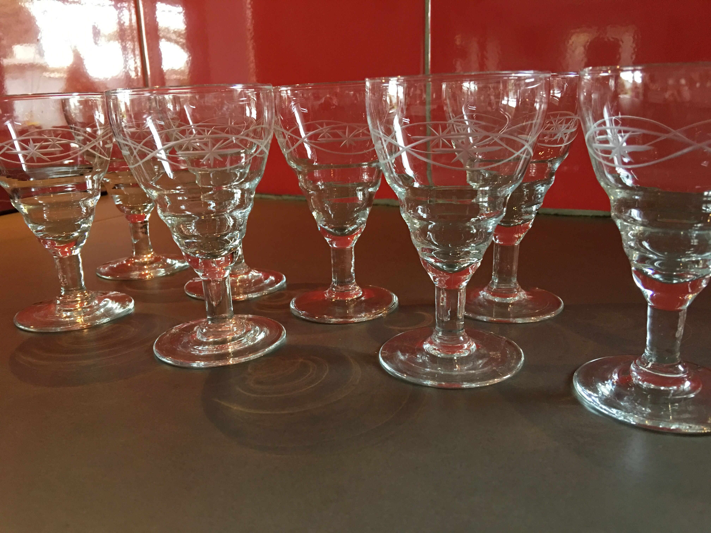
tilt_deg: -15.7
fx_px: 596
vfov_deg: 48.2
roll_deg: +1.7
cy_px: 266
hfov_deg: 61.7
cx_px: 356
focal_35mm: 29
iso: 125
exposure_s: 1/17
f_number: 2.2
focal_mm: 4.15
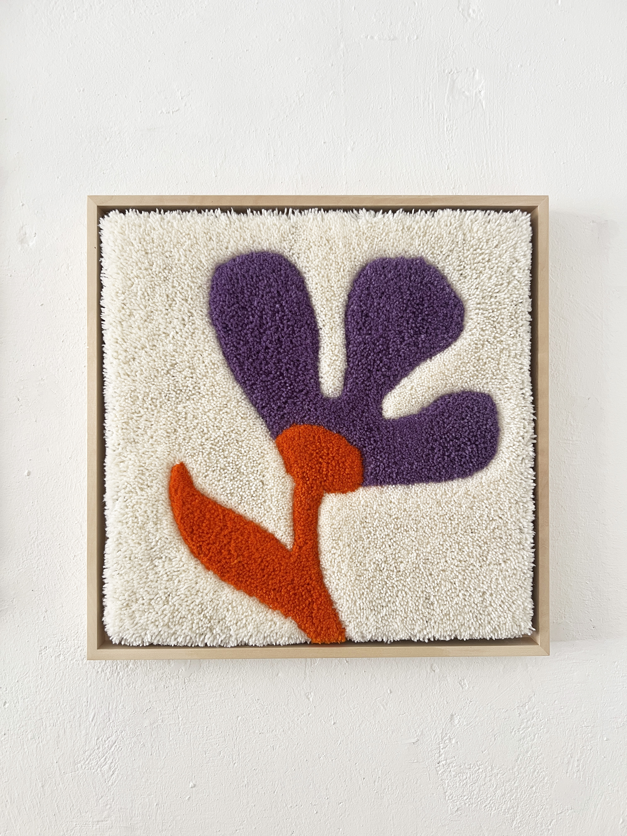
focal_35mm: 26
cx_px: 314
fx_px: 628
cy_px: 418
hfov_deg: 53.1
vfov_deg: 67.3
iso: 160
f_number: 1.5
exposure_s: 1/60
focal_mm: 5.7
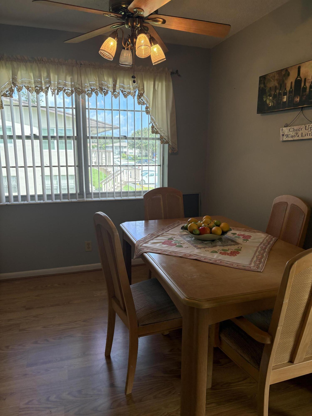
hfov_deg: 53.1
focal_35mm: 26
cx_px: 156
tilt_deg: -10.1
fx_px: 312
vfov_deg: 67.3
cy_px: 208
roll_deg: -0.3
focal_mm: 5.96
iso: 125
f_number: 1.6
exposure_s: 1/226
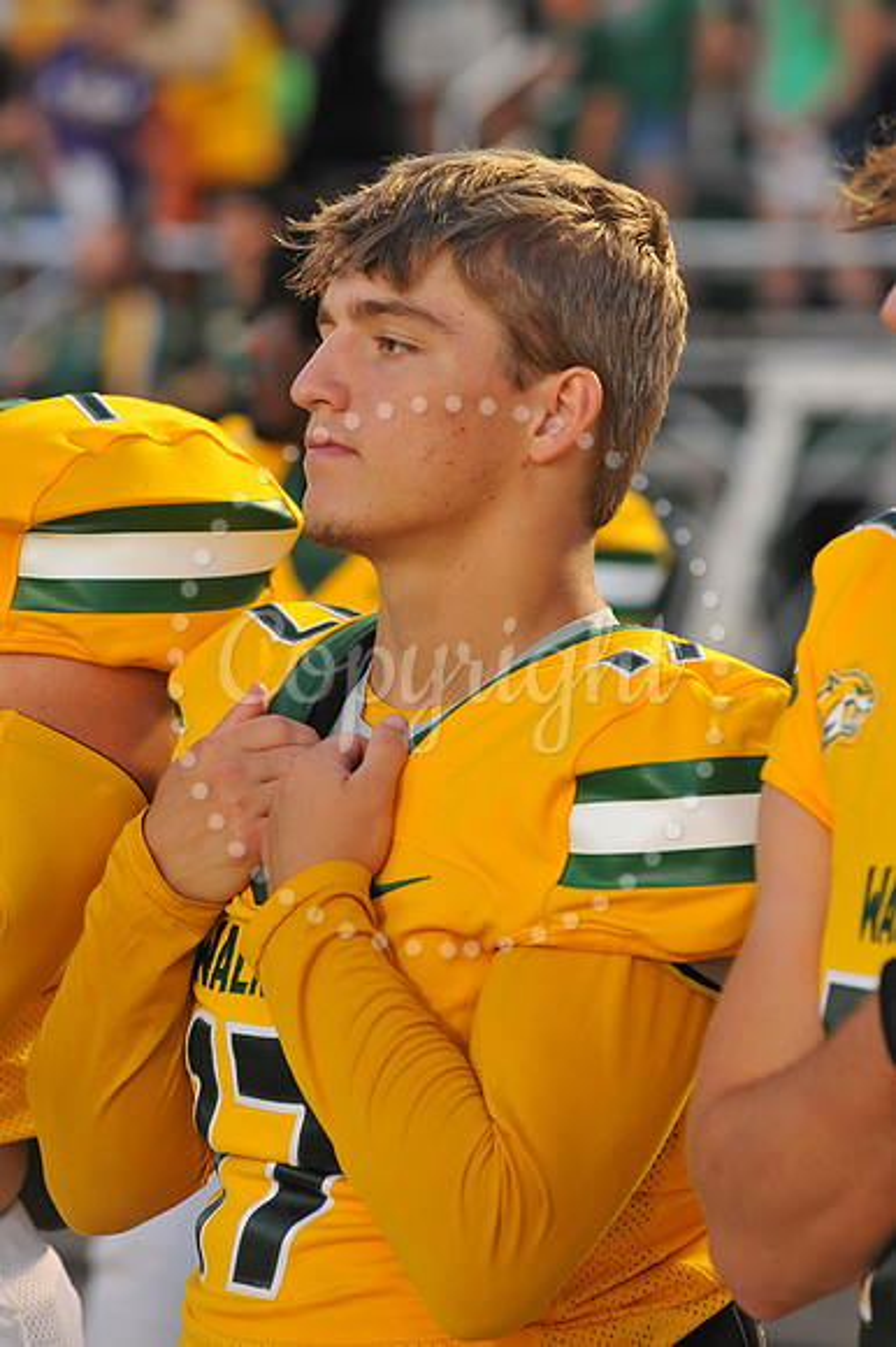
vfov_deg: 11.1
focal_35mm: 185
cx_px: 448
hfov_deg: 7.4
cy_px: 674
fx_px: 6914
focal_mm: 185
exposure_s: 1/100
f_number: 6.3
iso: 2000
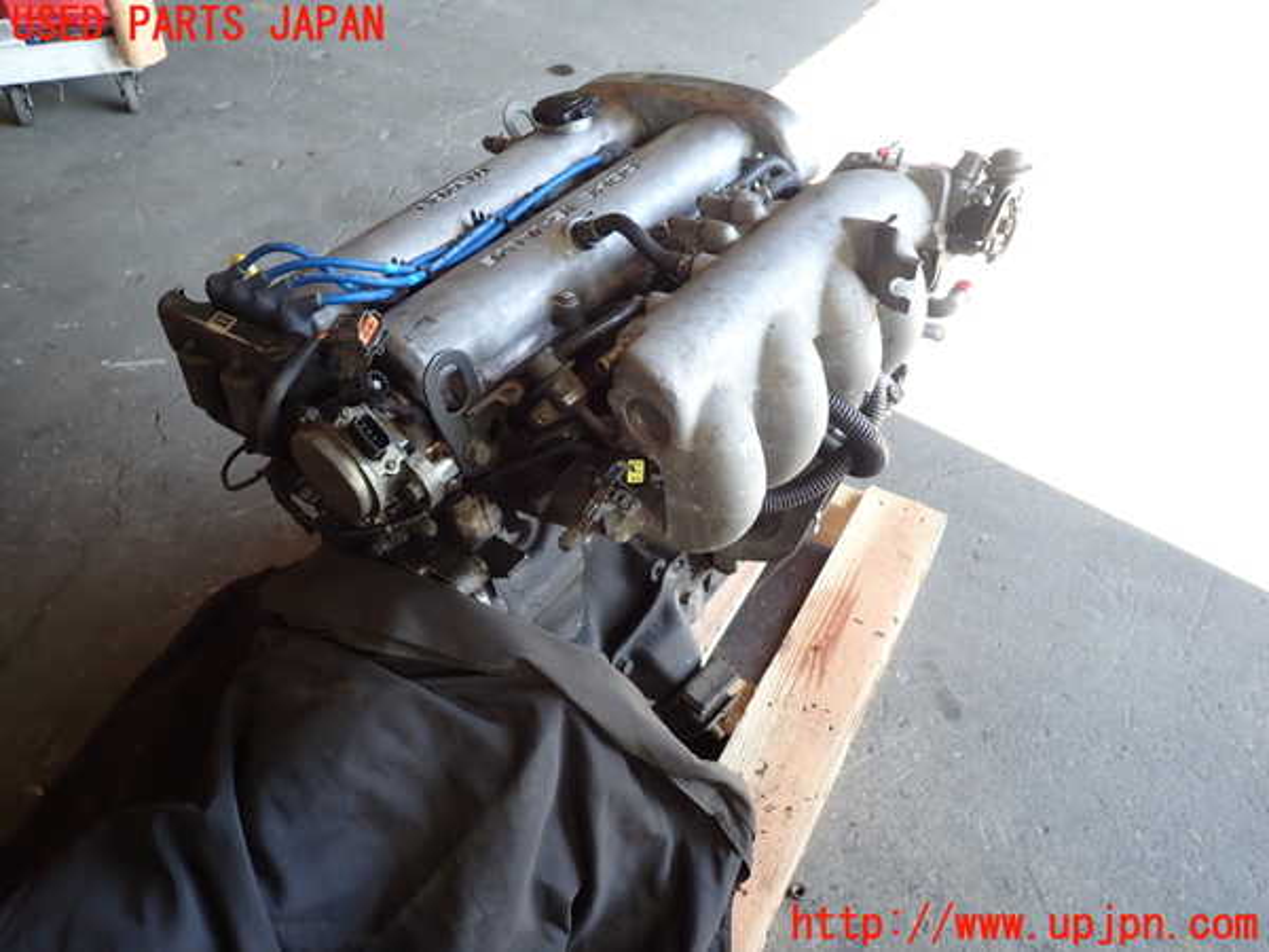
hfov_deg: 69.4
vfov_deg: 54.9
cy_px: 476
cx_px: 634
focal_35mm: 25
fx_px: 916
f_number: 2
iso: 100
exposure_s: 1/60
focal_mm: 4.5
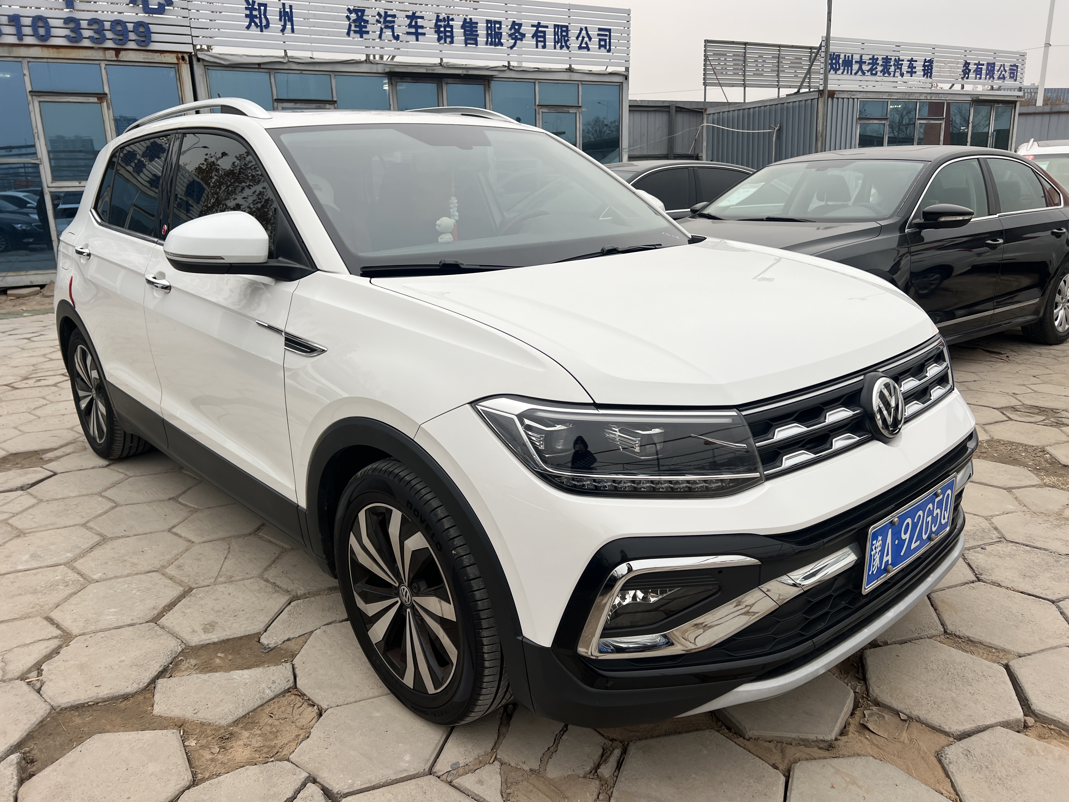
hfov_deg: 67.3
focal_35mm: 26
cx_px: 534
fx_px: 803
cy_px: 401
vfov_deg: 53.1
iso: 40
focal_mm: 5.7
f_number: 1.5
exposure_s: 1/238
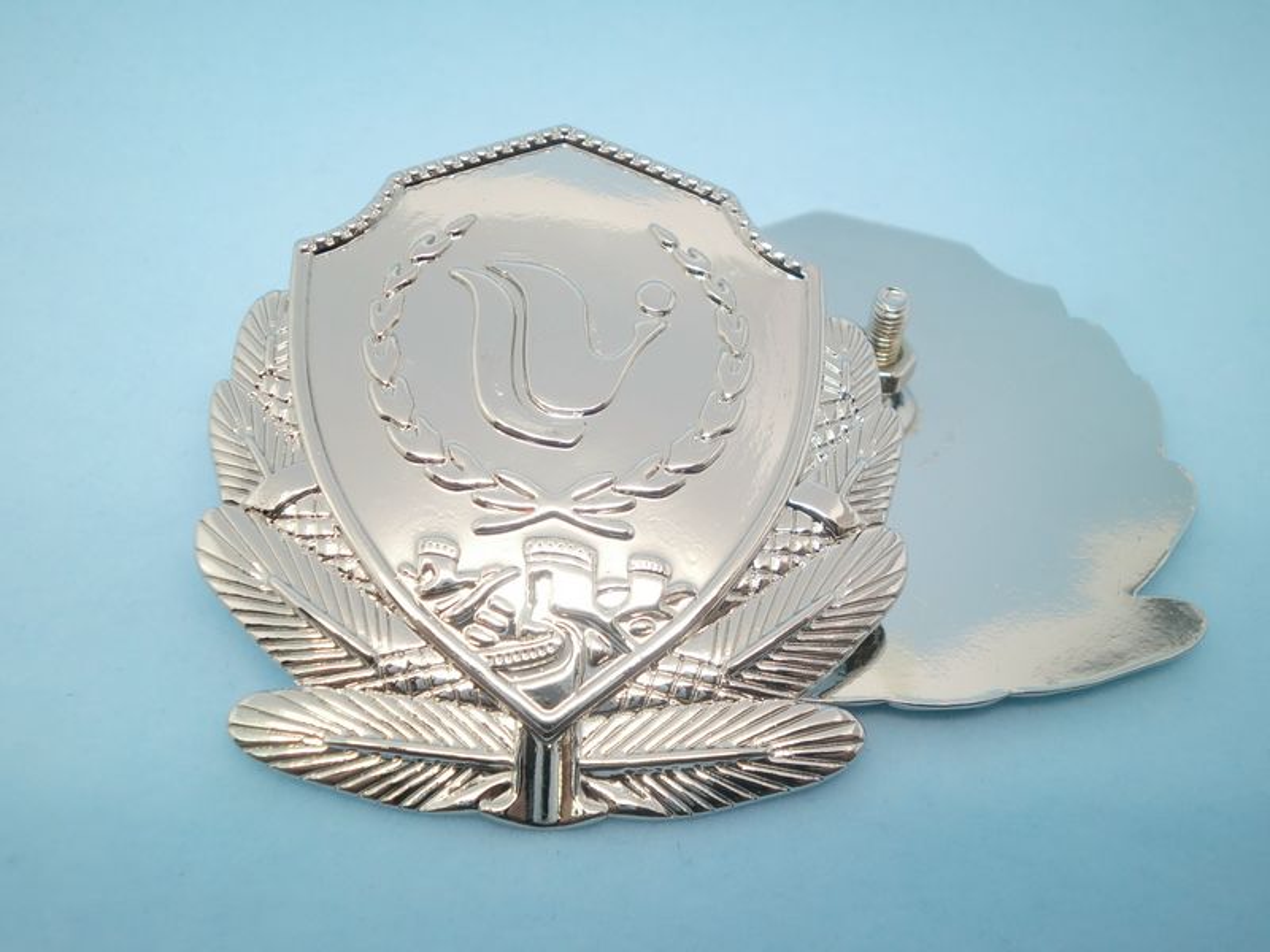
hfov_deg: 54.0
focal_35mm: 34
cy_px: 476
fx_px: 1247
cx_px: 635
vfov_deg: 41.8
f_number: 2.8
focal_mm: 5.58
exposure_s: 1/60
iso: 100
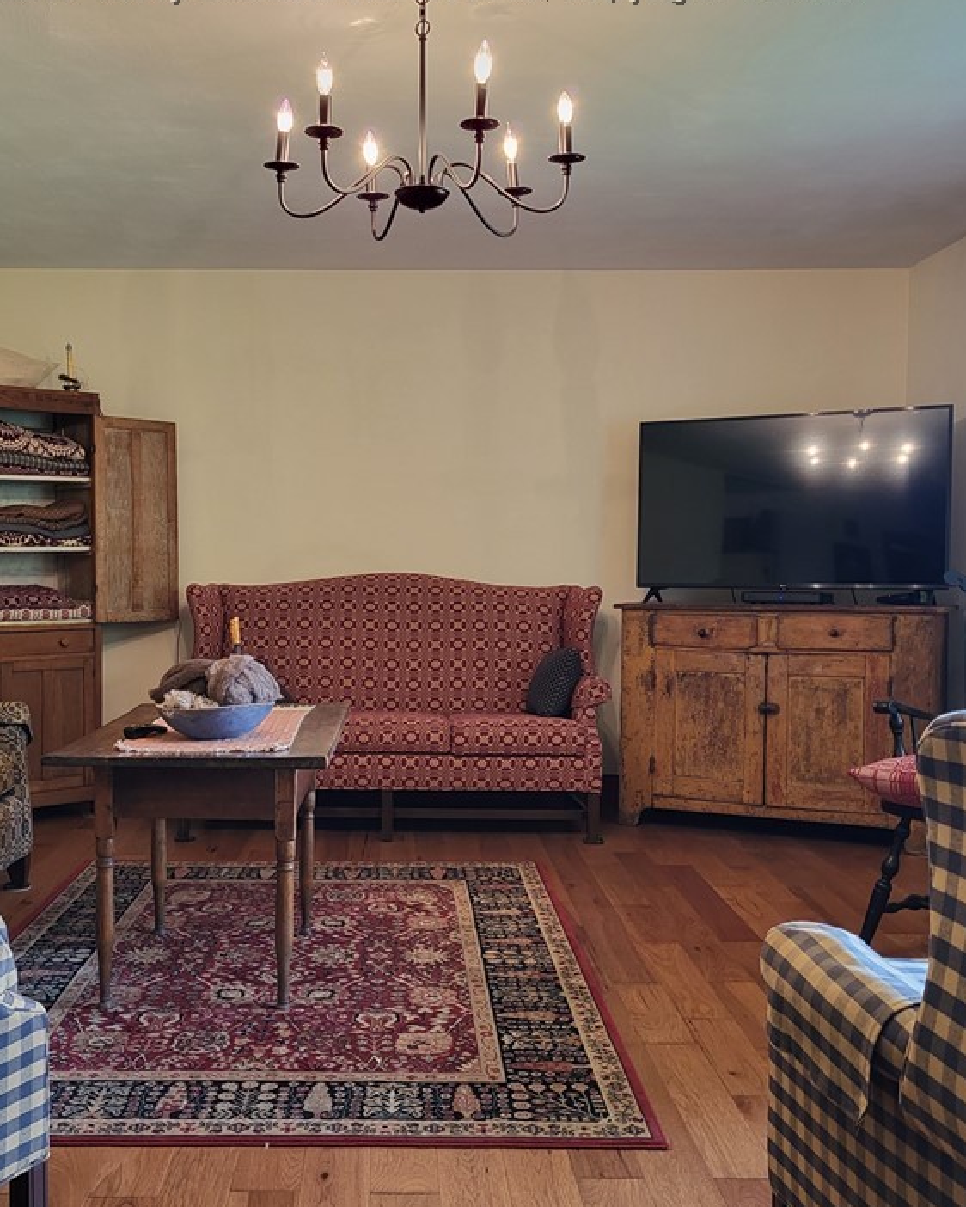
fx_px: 1322
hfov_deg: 39.9
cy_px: 610
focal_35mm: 37
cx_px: 371
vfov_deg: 49.1
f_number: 1.8
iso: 250
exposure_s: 1/60
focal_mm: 5.4
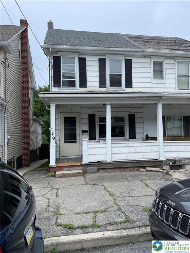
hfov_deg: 53.0
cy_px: 126
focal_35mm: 26
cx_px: 95
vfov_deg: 67.3
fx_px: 190
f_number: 1.6
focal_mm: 4.2
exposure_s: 1/1490
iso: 50
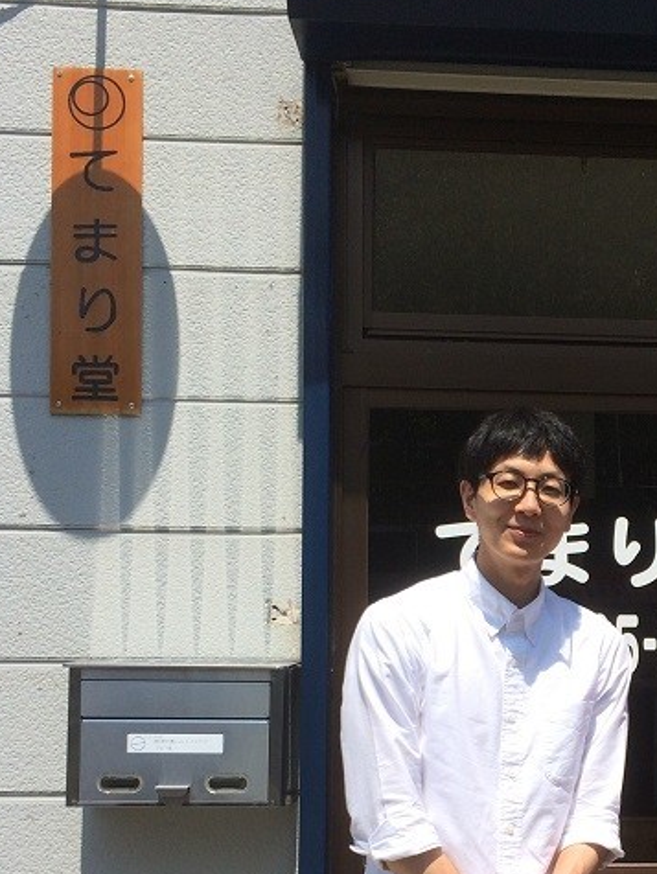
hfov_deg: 23.2
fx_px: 1542
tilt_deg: +3.1
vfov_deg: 30.9
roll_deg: +0.7
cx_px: 637
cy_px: 686
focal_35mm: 61
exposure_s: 1/2283
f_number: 2.2
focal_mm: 4.15
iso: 32
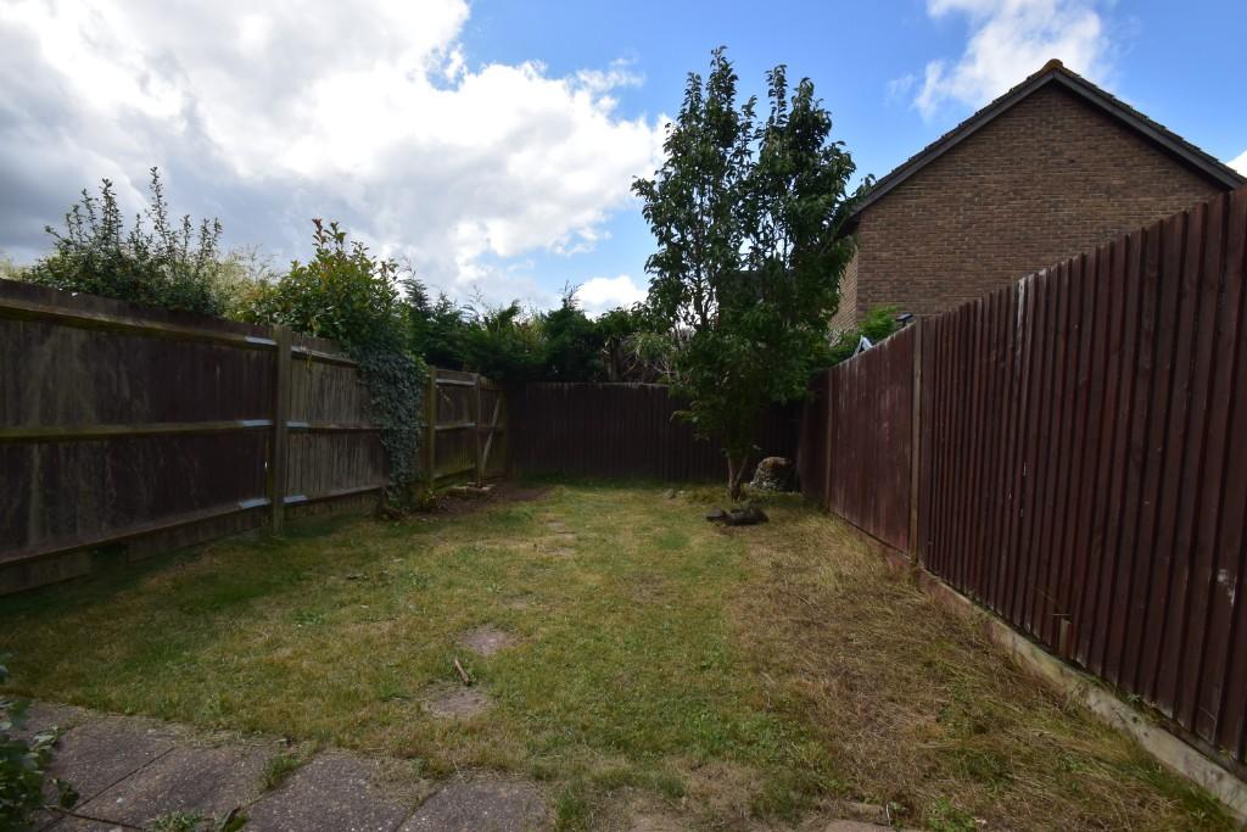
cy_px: 416
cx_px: 624
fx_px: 520
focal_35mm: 15
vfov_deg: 77.3
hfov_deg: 100.4
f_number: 11
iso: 400
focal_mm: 10
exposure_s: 1/500
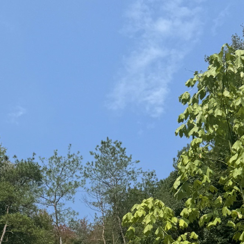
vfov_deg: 23.9
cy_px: 289
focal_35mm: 66
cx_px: 77
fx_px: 526
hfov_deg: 25.9
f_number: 1.78
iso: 80
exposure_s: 1/3597
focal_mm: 6.76
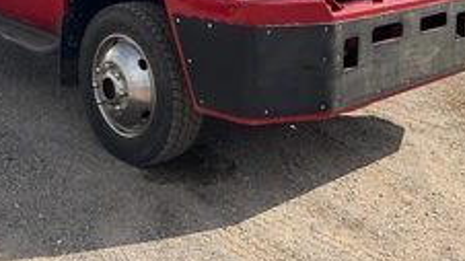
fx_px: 690
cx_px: 167
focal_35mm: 56
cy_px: -29
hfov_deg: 36.9
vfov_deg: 20.4
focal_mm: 3
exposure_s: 1/1730
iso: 25
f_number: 1.8
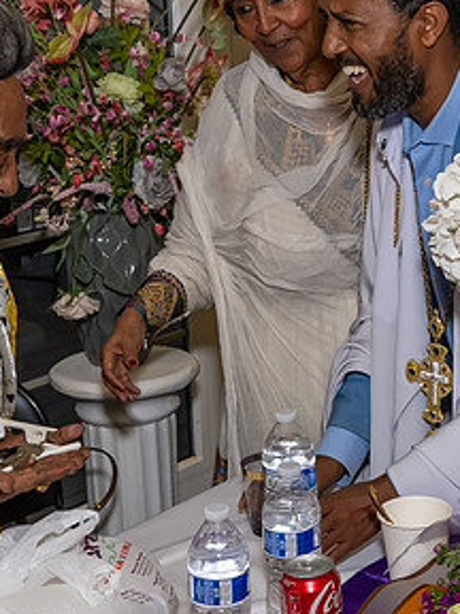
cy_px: 244
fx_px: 1364
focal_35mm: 77
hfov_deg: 18.9
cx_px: 398
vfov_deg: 25.3
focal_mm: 19
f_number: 7.1
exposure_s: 1/250
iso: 1000
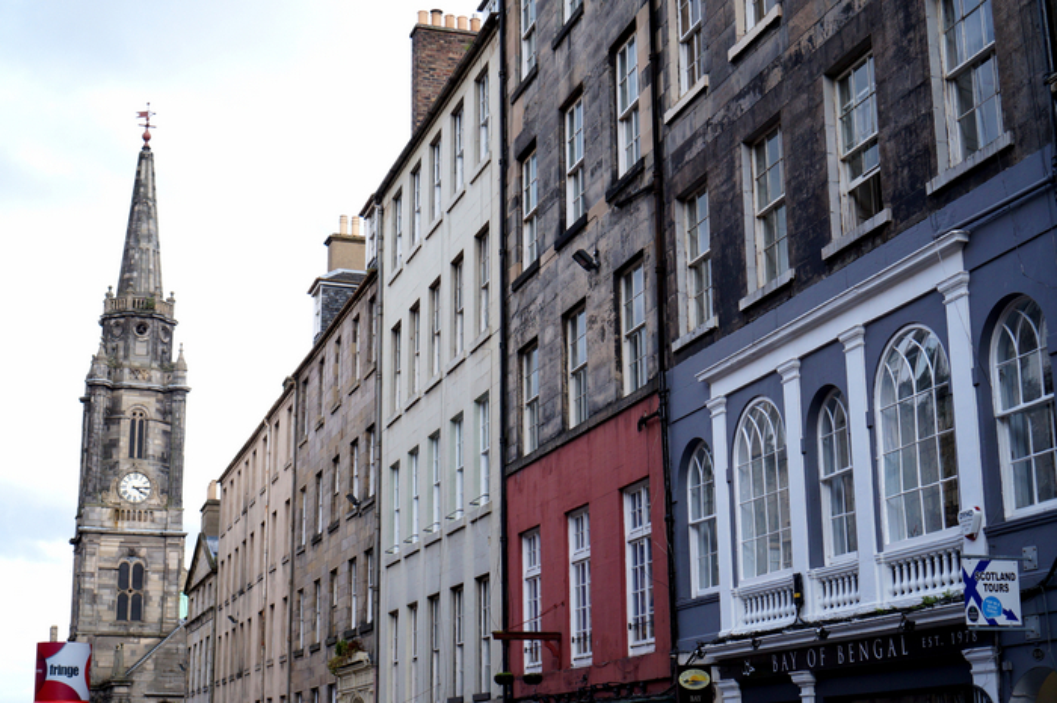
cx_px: 528
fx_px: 1541
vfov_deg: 25.7
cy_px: 352
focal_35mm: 52
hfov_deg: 37.9
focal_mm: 35
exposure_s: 1/500
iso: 400
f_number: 6.3
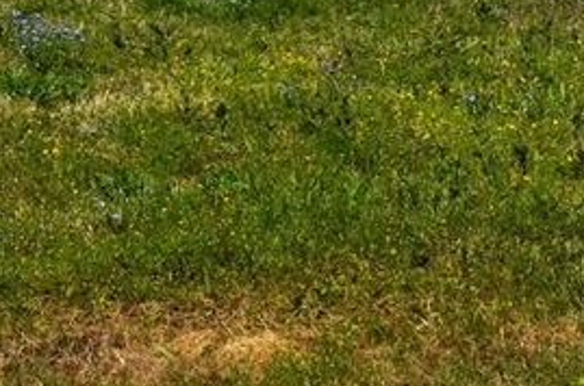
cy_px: -197
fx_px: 3512
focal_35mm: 217
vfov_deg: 6.2
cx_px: 1001
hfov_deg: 9.1
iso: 100
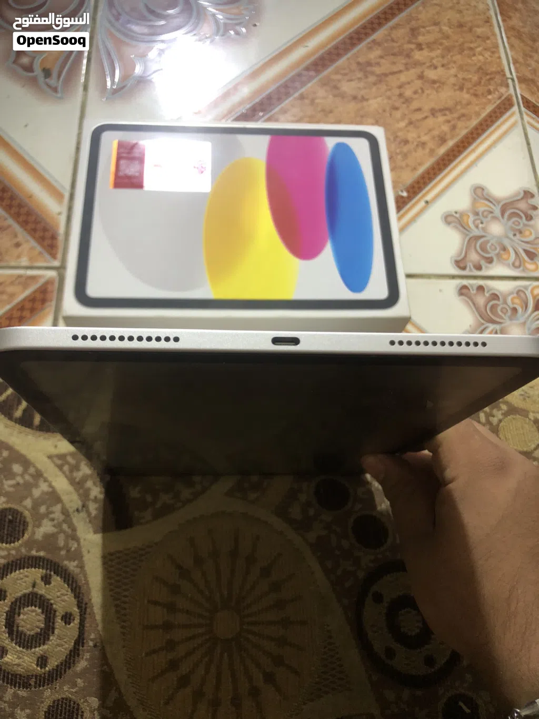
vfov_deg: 63.4
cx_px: 270
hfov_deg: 49.8
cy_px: 360
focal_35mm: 28
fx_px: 581
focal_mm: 4
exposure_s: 1/15
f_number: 1.8
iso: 100
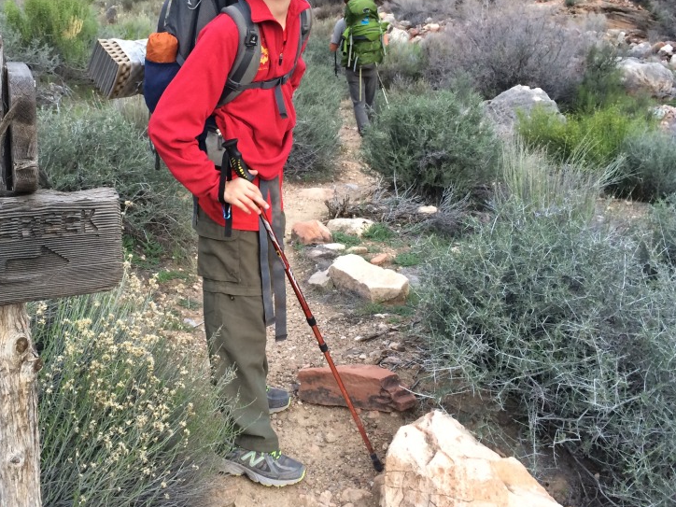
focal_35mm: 41
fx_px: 801
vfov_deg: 34.8
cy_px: 175
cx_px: 221
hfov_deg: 45.0
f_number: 2.2
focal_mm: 4.15
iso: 32
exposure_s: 1/30
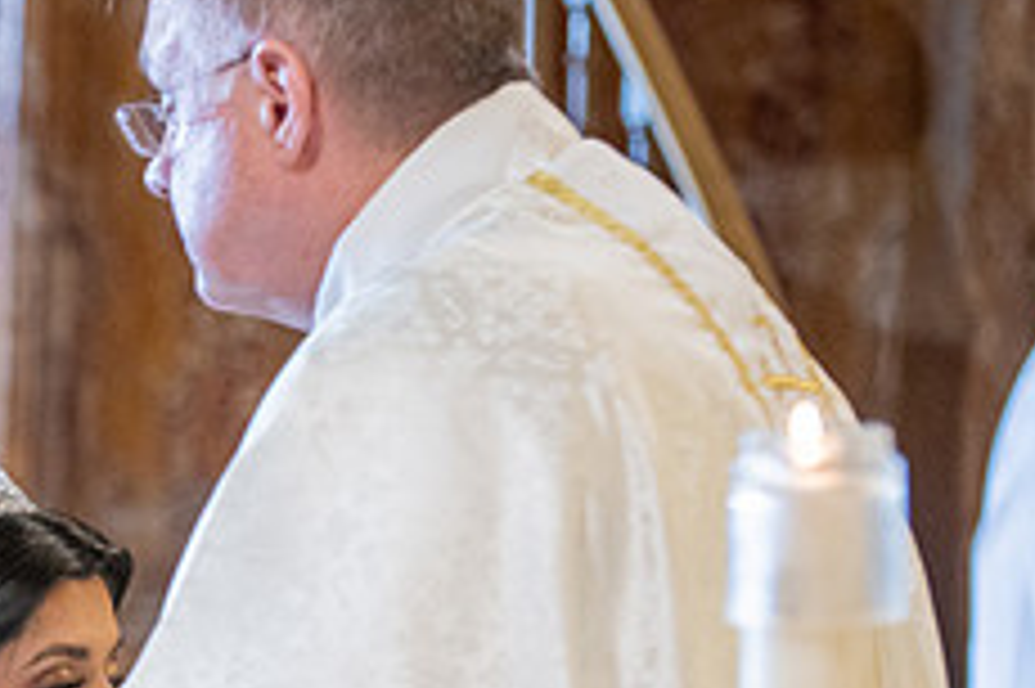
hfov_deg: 5.0
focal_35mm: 413
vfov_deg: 3.3
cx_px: -346
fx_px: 11865
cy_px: 743
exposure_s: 1/100
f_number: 2.8
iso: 1000
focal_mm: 120
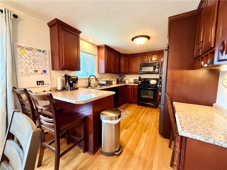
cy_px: 85
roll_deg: +0.0
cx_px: 114
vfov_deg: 85.7
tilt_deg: -5.3
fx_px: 92
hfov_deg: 102.1
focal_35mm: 14
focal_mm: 2.22
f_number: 2.2
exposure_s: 1/60
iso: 640
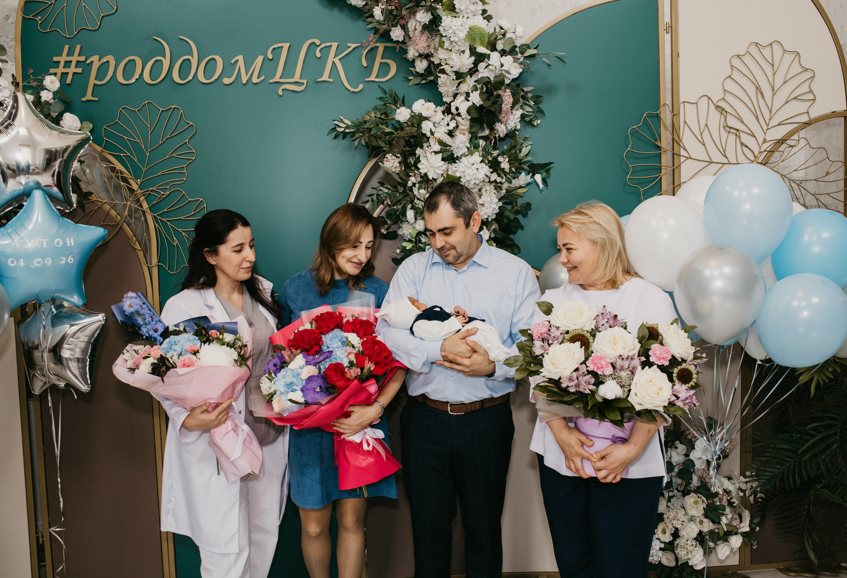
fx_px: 844
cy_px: 289
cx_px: 434
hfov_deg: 53.3
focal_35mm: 36
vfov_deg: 37.8
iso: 400
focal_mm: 35
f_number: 4
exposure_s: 1/160
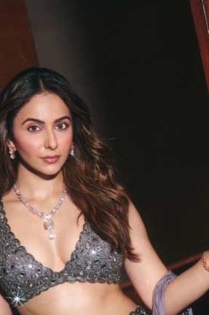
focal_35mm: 107
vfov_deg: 18.8
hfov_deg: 12.8
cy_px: 275
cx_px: 77
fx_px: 933
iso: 250
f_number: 2.8
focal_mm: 50
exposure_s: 1/200
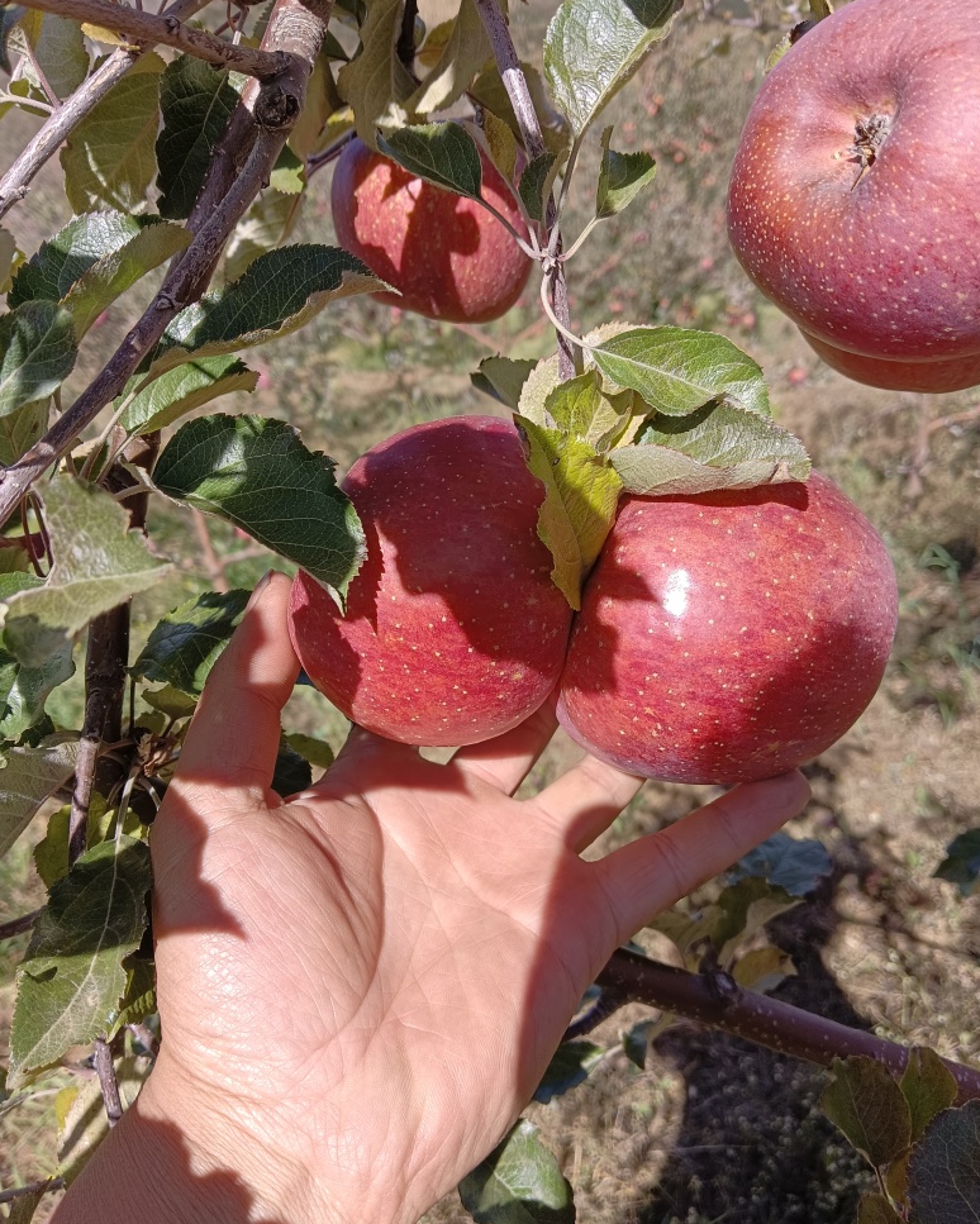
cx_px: 504
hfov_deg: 51.5
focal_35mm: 28
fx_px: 1015
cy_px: 612
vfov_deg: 62.2
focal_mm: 4.05
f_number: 1.8
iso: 100
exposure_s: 1/507
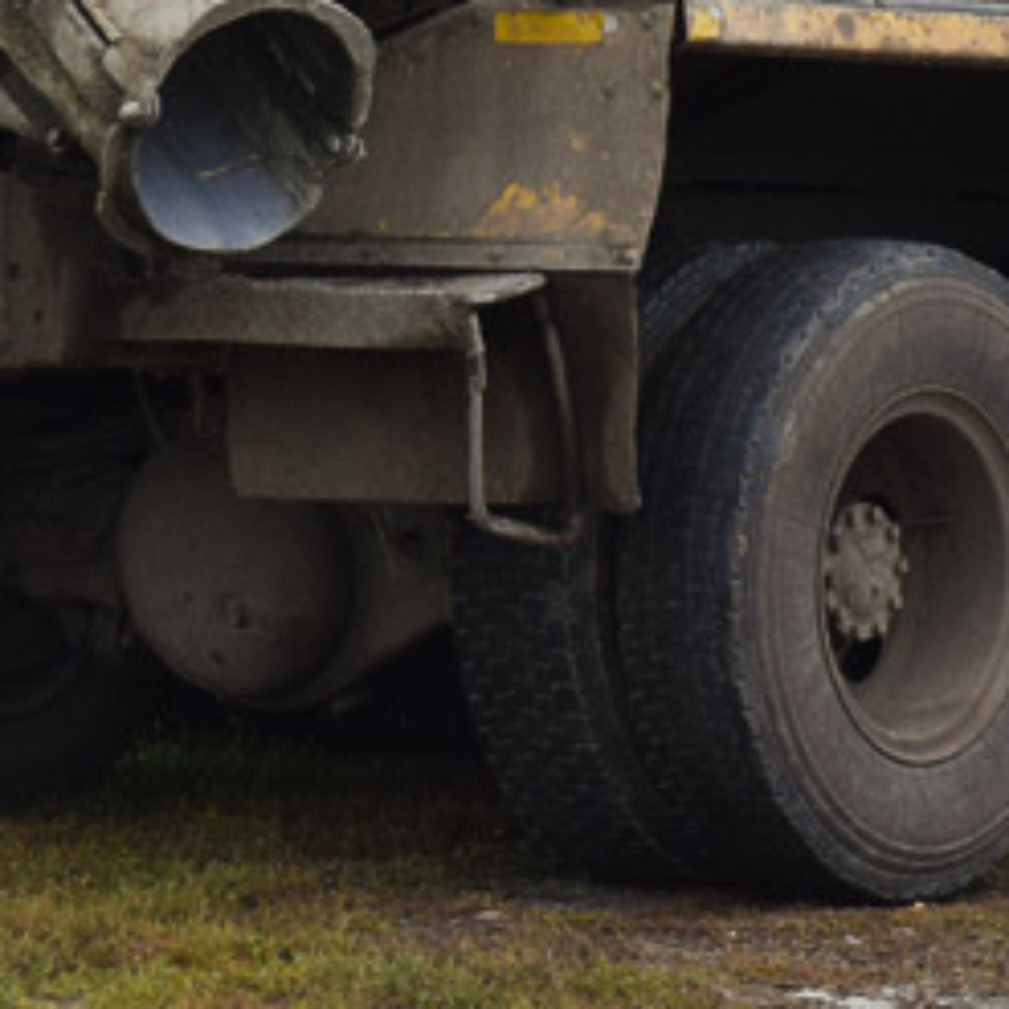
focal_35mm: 322
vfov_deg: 5.4
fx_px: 10619
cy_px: -482
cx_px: 968
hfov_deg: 5.4
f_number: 6.3
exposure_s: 1/800
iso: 400
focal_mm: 52
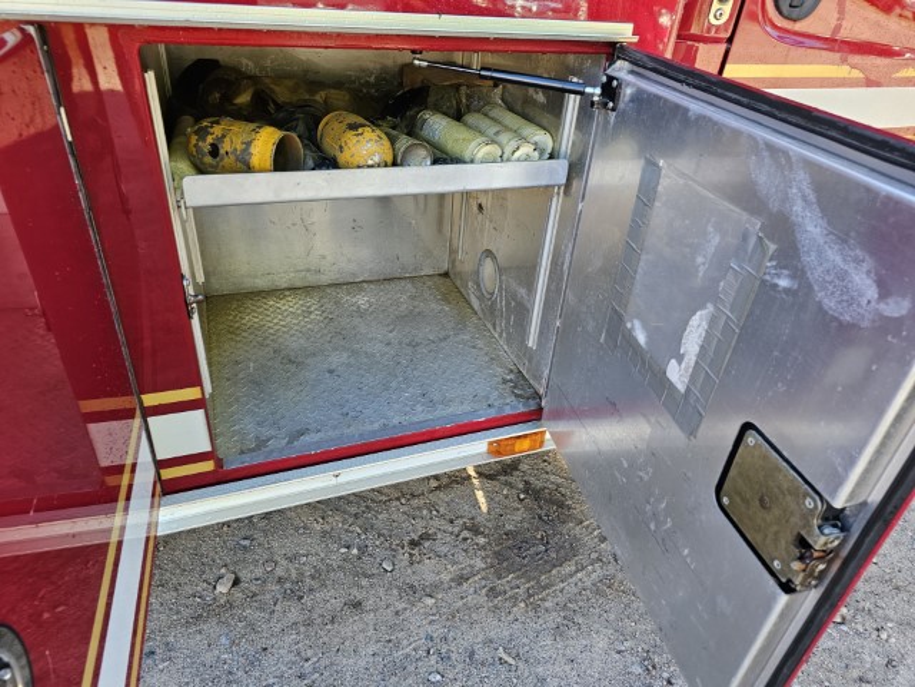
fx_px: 608
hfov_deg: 73.9
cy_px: 344
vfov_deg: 58.9
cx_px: 458
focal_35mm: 23
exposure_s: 1/180
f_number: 1.7
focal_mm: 6.3
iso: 125
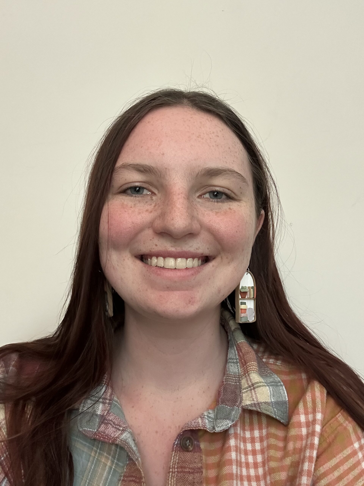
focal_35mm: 30
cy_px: 243
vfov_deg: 60.0
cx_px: 182
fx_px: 421
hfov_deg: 46.8
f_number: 1.9
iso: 320
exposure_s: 1/40
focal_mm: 2.69
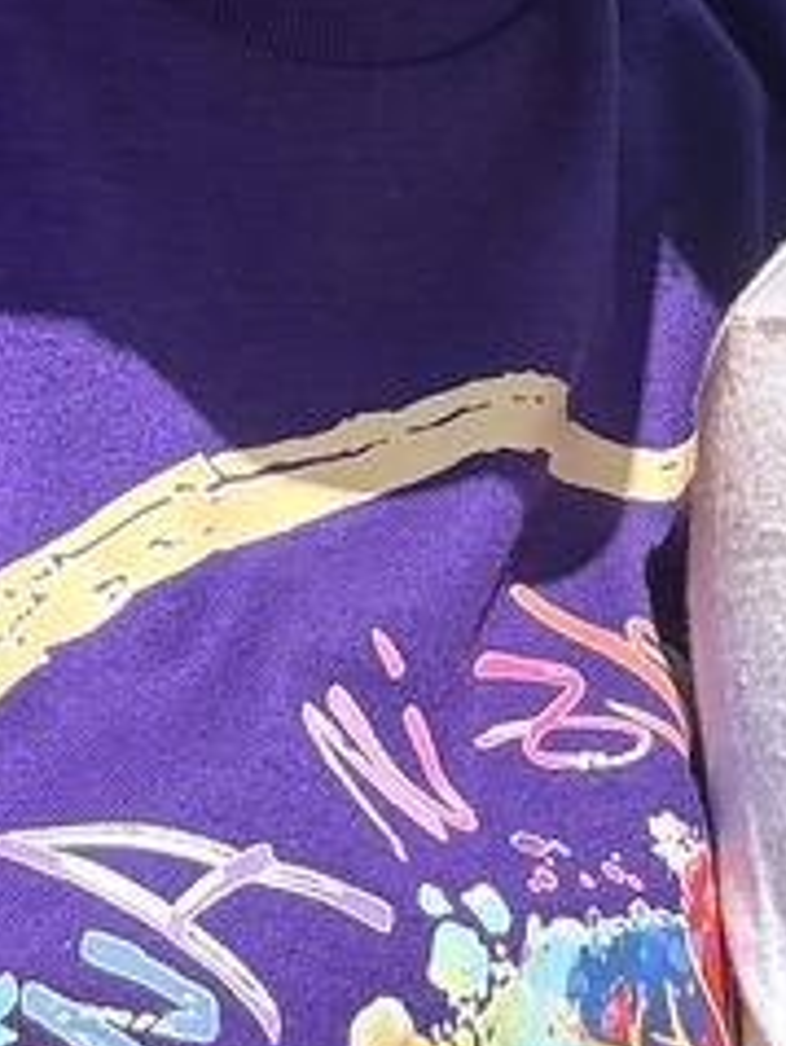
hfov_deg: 11.4
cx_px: 768
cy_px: -154
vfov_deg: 14.8
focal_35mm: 129
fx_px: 3898
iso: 40
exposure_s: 1/667
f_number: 1.9
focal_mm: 2.69
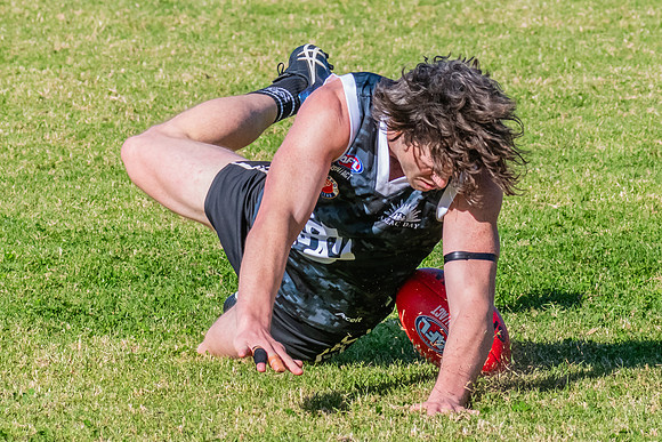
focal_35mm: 486
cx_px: 429
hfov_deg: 4.2
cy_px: -1
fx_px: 8947
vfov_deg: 2.8
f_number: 13
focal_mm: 240
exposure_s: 1/1600
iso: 1600
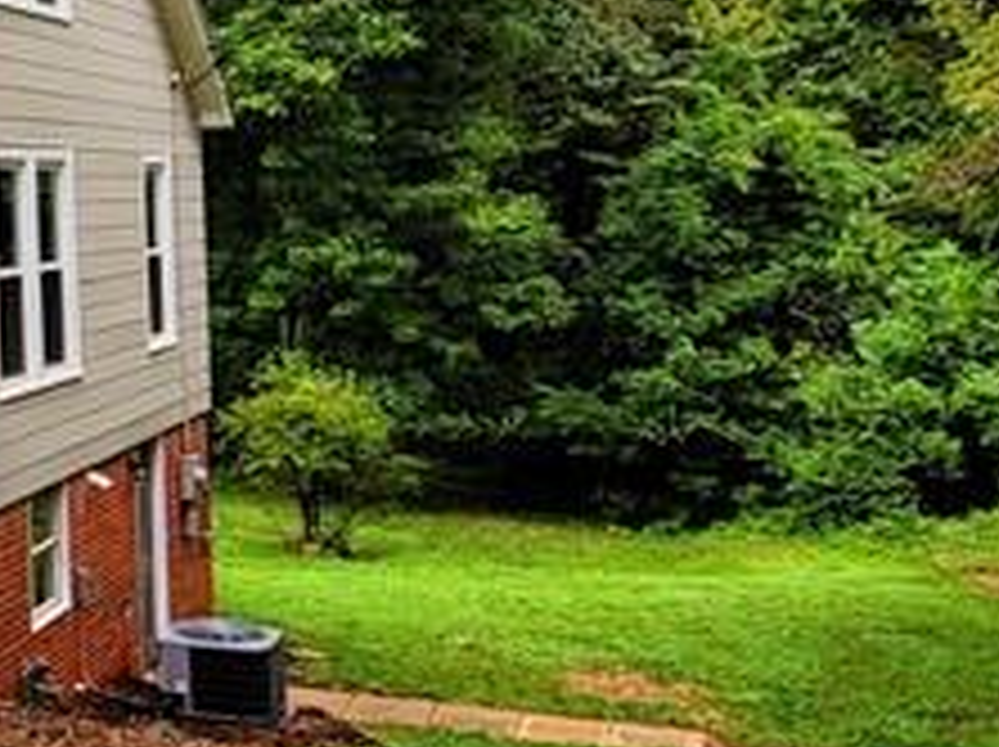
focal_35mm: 60
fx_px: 1730
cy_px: 94
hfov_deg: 24.2
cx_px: -549
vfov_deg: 23.8
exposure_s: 1/333
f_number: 2.2
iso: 64
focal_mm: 2.2
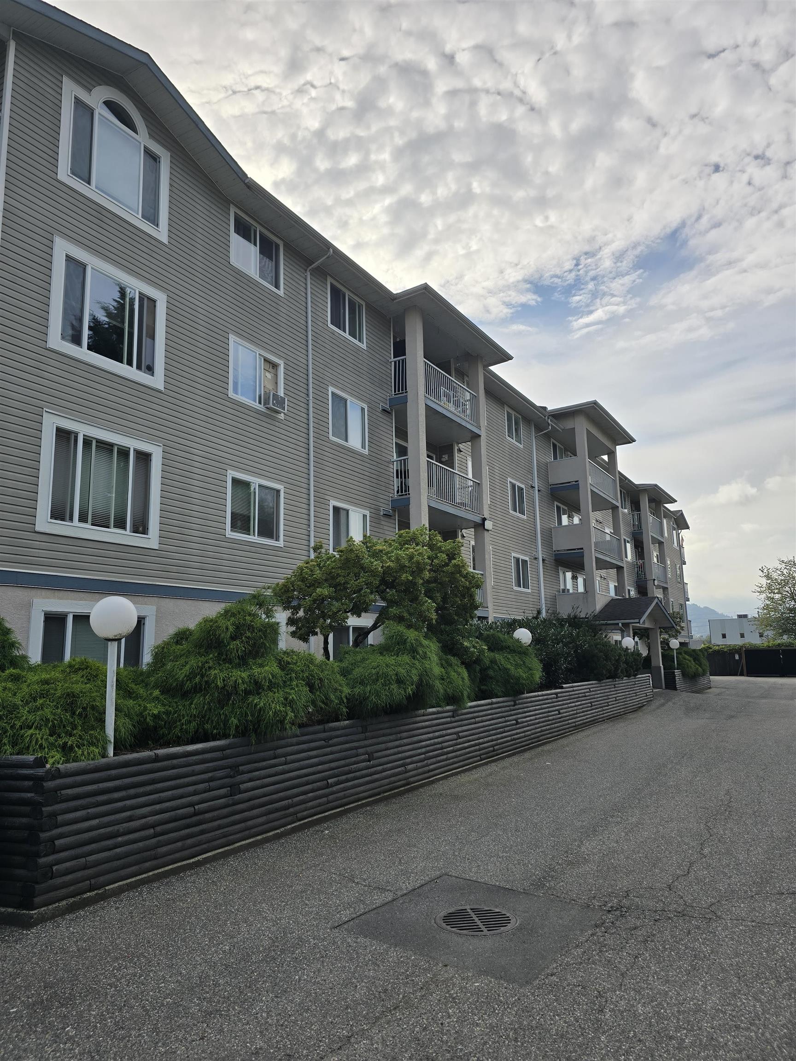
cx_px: 398
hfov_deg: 58.9
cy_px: 530
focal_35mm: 23
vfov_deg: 73.9
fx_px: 705
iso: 12
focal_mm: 6.3
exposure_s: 1/1387
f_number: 1.7
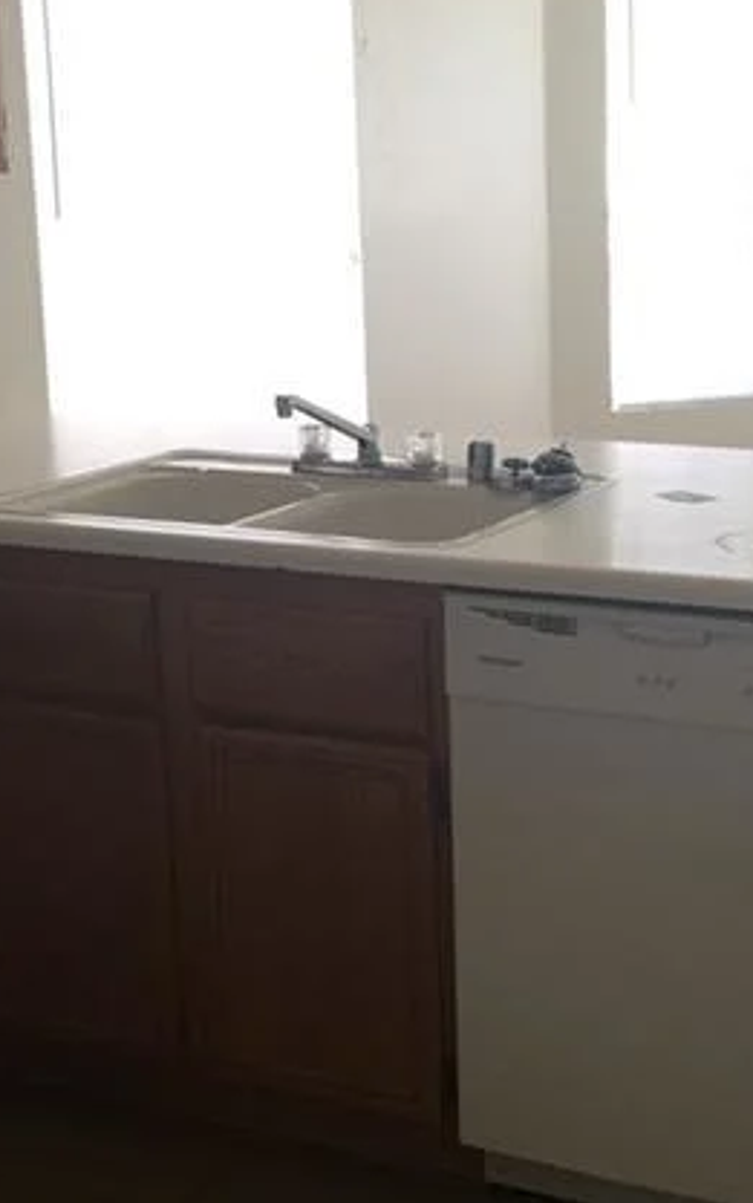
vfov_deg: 34.5
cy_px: 502
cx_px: 646
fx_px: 1935
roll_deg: -1.2
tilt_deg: -9.4
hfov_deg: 21.6
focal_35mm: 59
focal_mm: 4.15
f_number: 2.2
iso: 32
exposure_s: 1/40
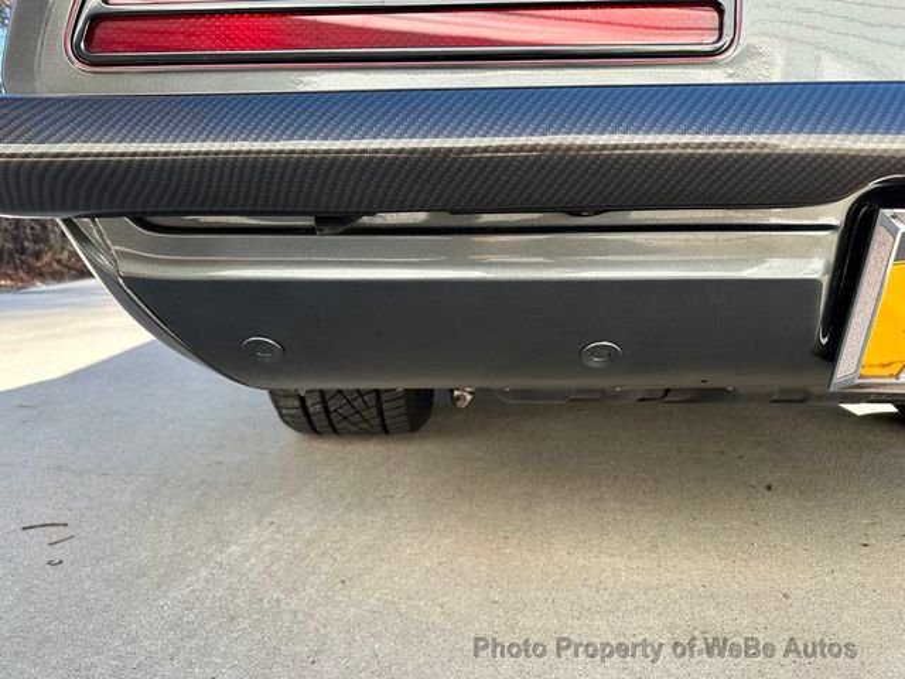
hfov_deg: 71.6
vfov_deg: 56.8
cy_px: 340
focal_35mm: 24
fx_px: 627
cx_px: 452
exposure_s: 1/386
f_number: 1.78
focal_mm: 6.86
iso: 80
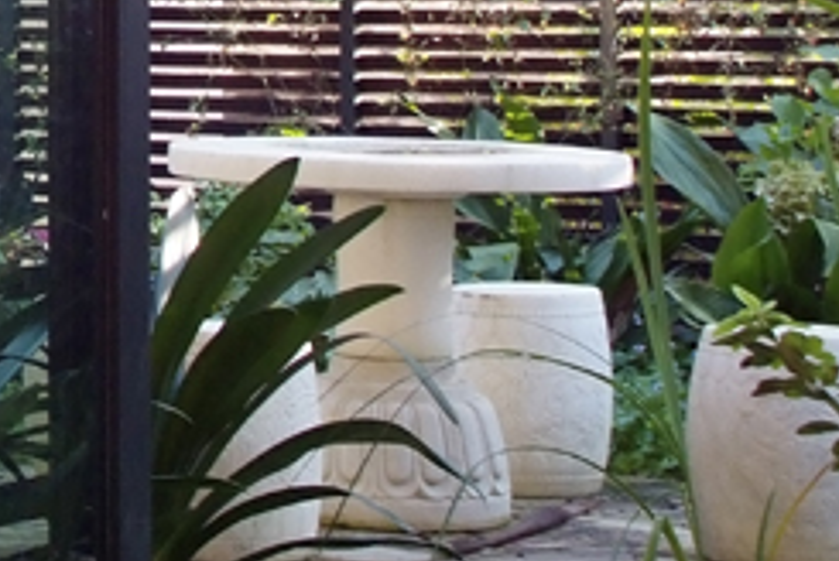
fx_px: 3593
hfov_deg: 12.4
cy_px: -89
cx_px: -548
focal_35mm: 154
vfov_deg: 8.8
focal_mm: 28
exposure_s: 1/50
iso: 1600
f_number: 4.5
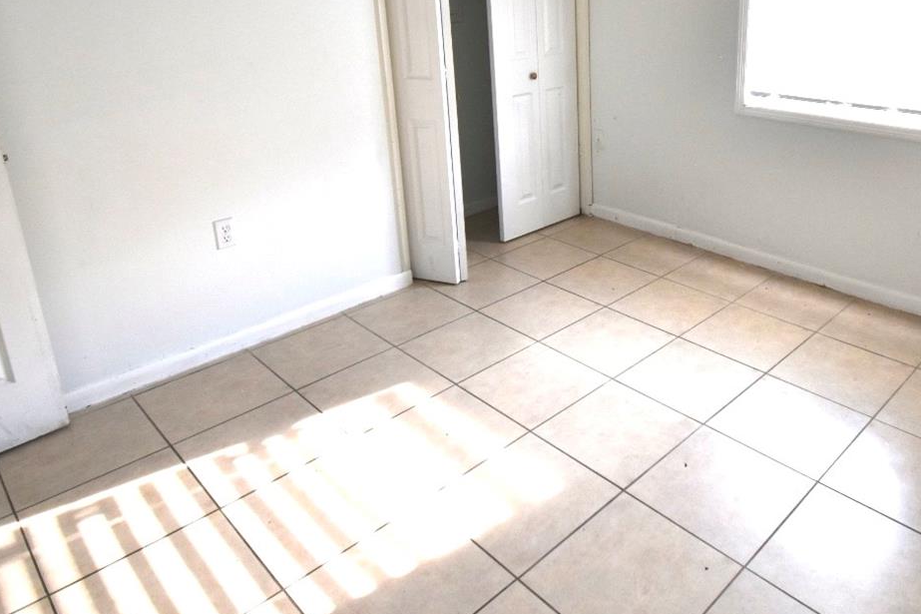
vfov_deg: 48.4
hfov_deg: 67.8
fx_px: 665
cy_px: 187
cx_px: 602
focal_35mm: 26
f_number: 5.6
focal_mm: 10
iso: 400
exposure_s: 1/125
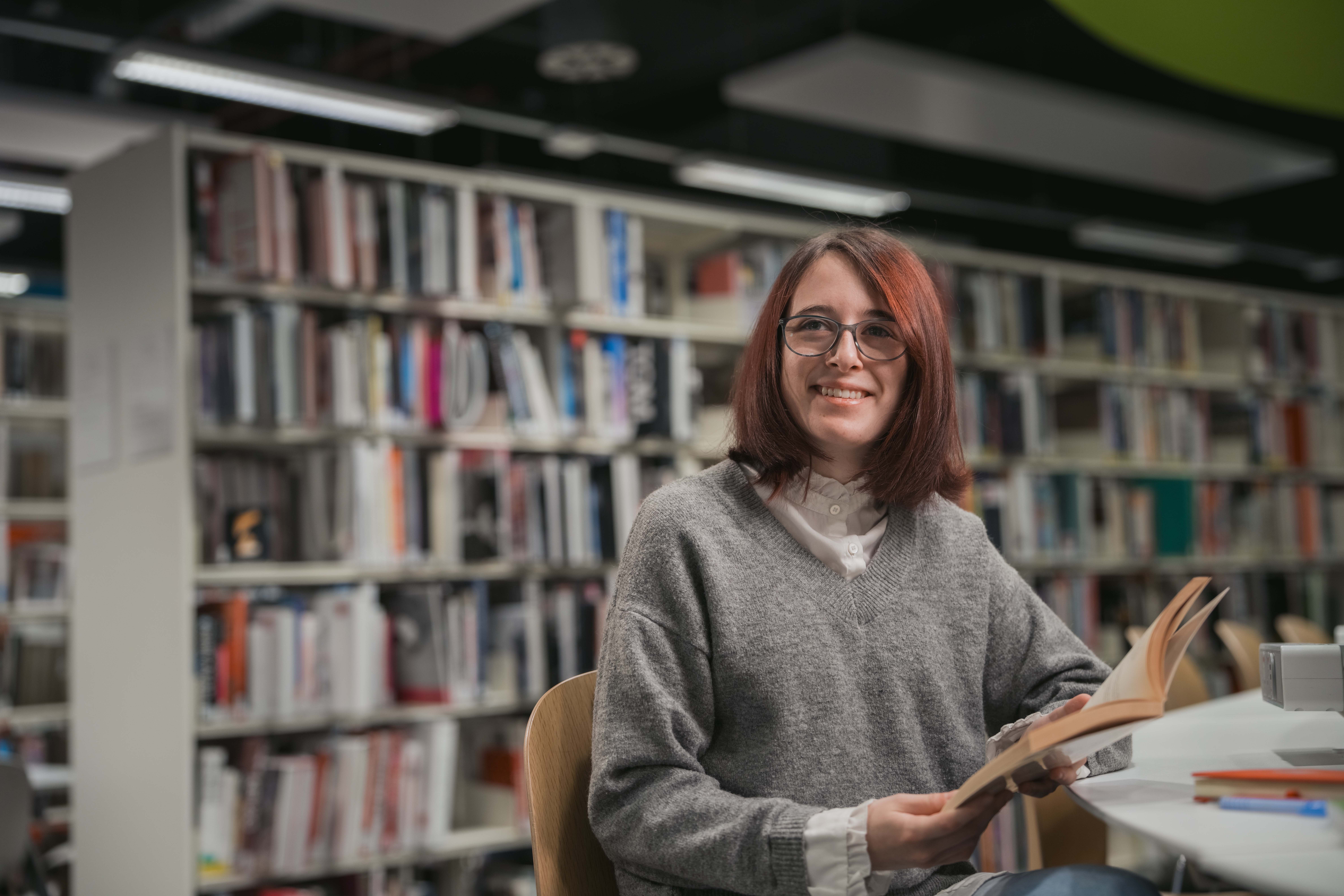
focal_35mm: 51
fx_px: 1904
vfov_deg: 26.5
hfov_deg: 38.9
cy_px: 448
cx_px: 672
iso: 320
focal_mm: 51
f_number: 2
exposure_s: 1/200
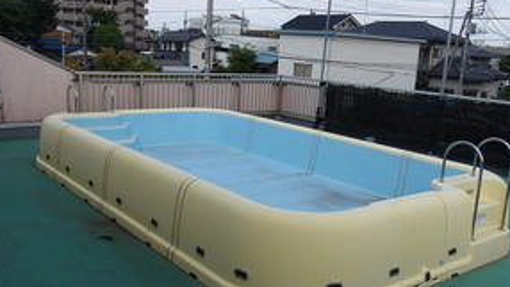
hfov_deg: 55.3
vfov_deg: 32.8
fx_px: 487
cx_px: 257
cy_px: 152
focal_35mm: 36
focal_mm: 4.9
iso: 100
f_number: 10.4
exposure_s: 1/102
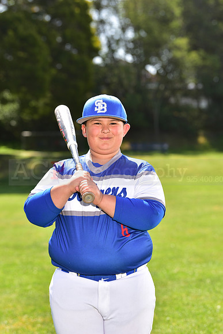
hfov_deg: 11.8
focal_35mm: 116
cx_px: 112
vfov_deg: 17.6
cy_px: 167
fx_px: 1077
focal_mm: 116
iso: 80
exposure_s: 1/200
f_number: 5
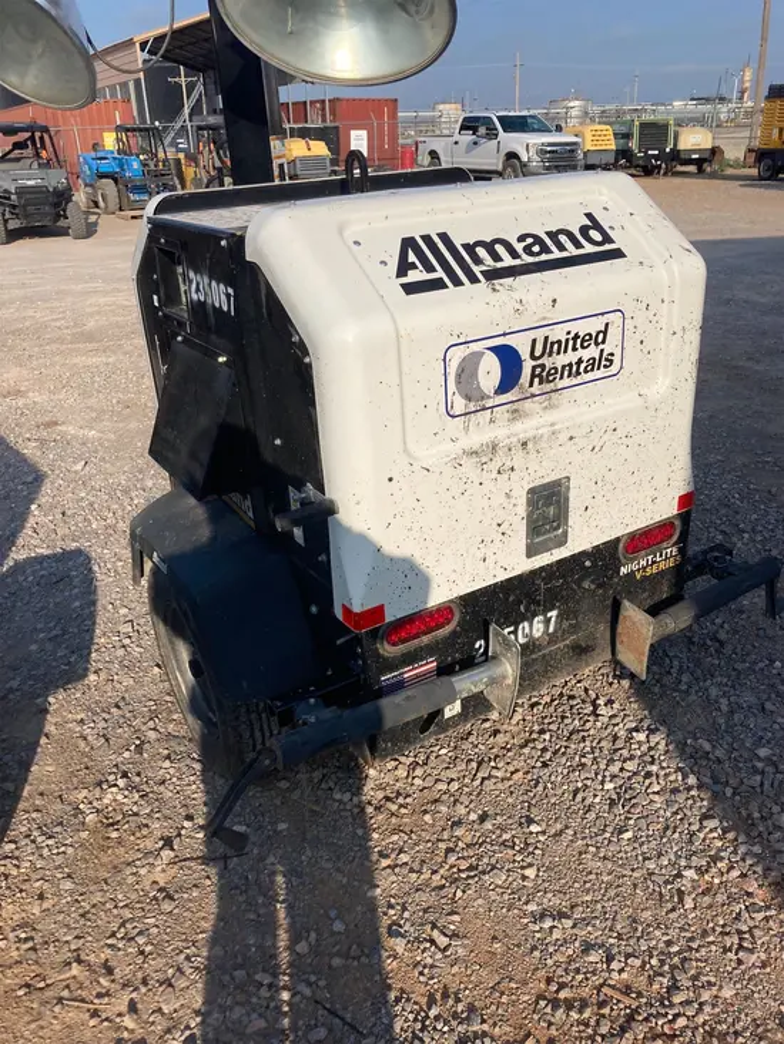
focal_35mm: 28
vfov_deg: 63.4
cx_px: 392
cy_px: 522
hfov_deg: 49.8
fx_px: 845
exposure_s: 1/2857
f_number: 1.8
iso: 25
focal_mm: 3.99
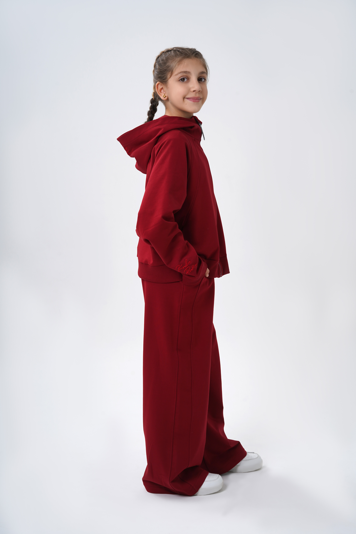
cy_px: 267
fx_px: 742
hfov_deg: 27.0
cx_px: 178
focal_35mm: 50
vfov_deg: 39.6
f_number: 10
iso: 100
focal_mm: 50
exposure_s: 1/160
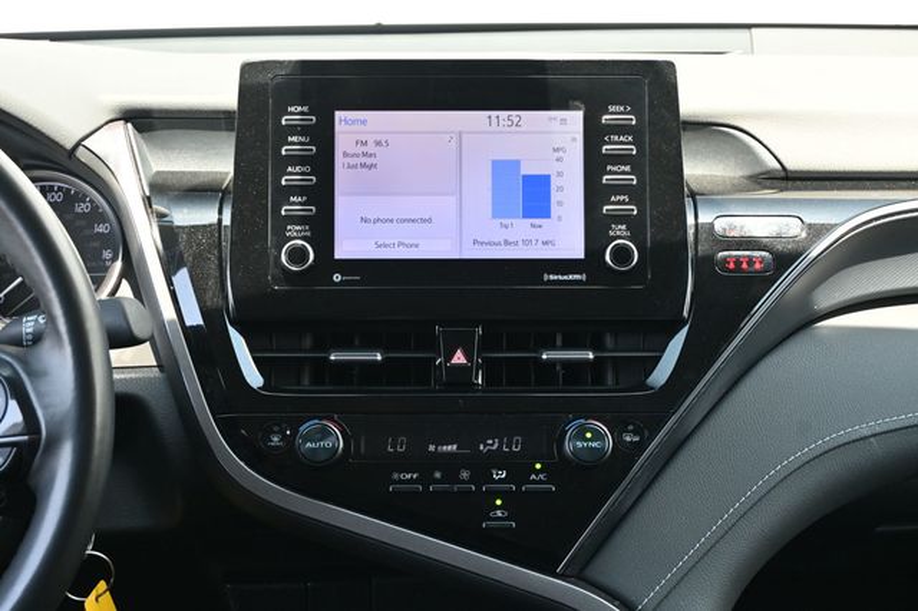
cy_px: 306
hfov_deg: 34.2
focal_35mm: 58
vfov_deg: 23.2
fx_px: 1491
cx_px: 459
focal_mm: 39
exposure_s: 1/125
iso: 900
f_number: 5.6
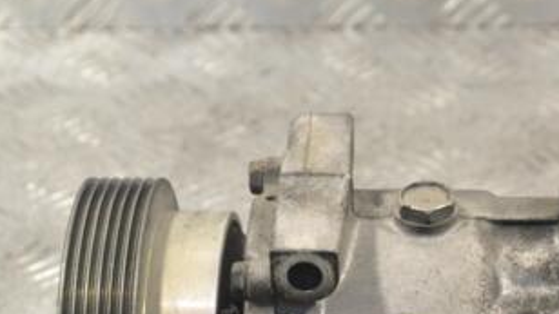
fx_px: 2178
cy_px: 350
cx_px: 423
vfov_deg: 8.2
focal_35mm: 147
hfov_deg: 14.6
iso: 3200
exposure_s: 1/250
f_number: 8
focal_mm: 48
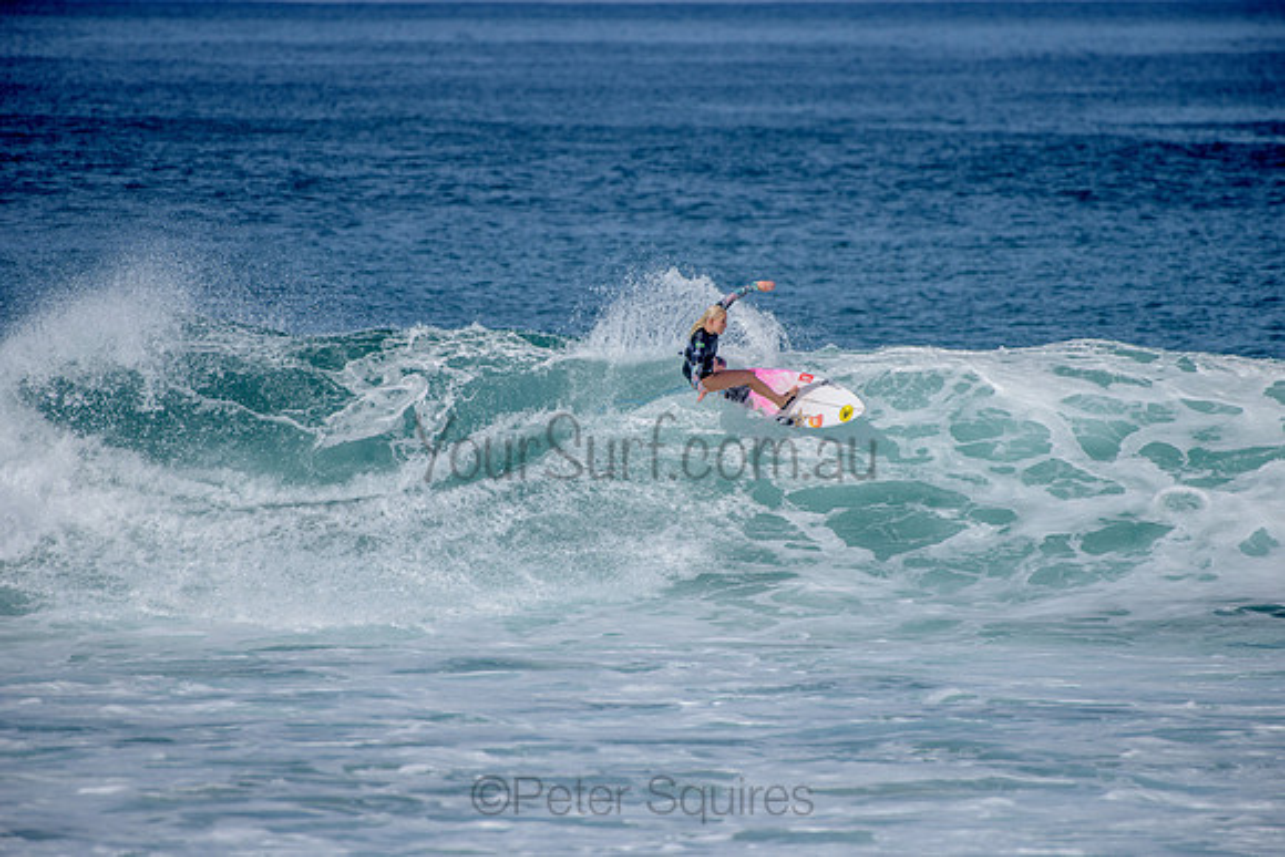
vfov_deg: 2.8
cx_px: 642
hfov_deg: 4.1
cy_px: 428
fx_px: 17851
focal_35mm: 500
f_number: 6.3
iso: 250
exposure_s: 1/2500
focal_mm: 500
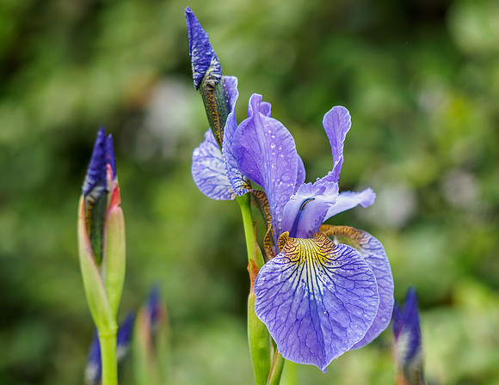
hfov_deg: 11.9
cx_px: 345
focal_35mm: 164
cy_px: 135
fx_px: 2392
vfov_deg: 9.2
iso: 200
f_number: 2.8
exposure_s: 1/400
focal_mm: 60
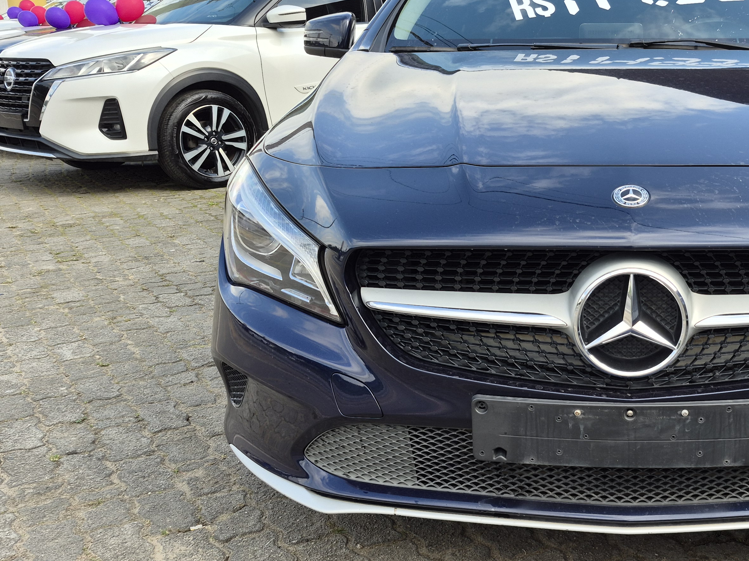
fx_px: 844
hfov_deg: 45.9
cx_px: 574
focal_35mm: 39
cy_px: 280
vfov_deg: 36.8
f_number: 1.8
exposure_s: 1/534
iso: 25
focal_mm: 5.4
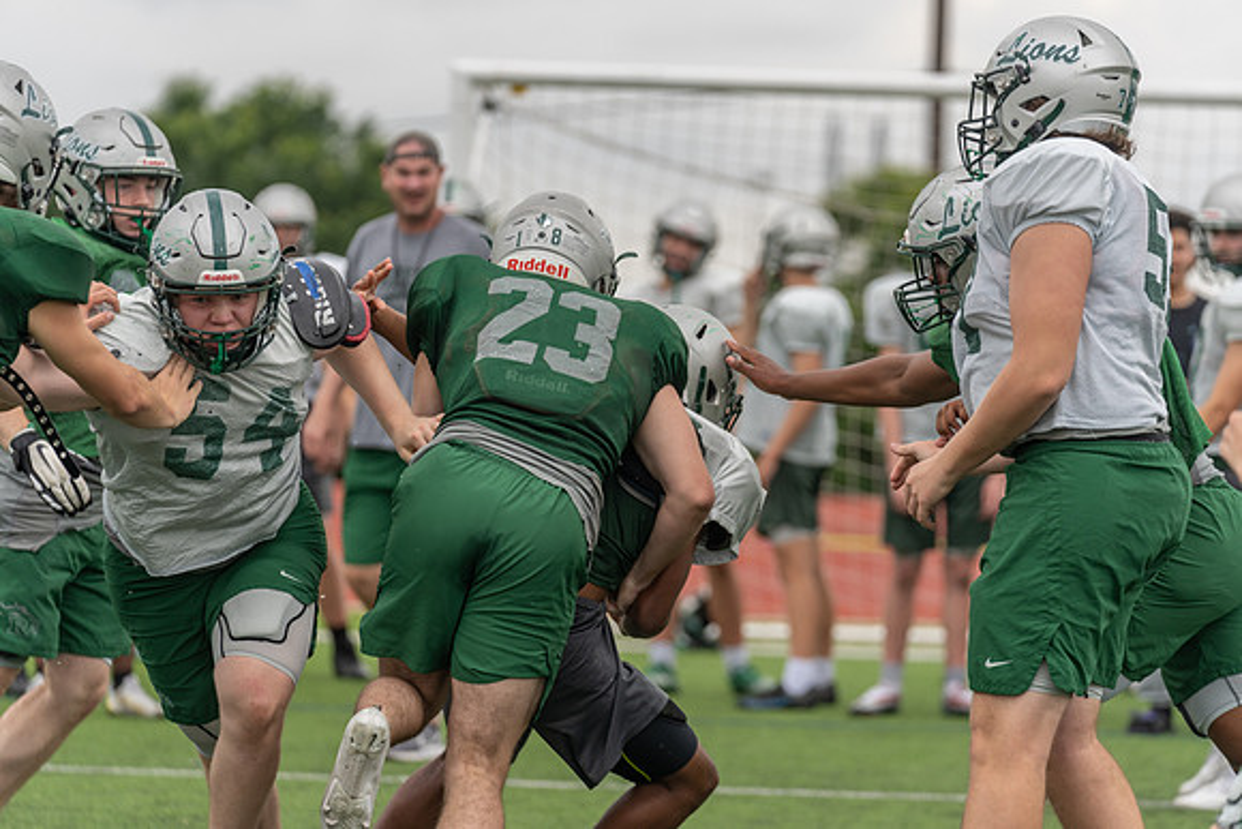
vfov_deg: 7.5
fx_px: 6349
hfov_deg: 11.2
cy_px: 414
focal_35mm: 184
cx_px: 621
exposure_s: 1/1250
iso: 200
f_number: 3.5
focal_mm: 184
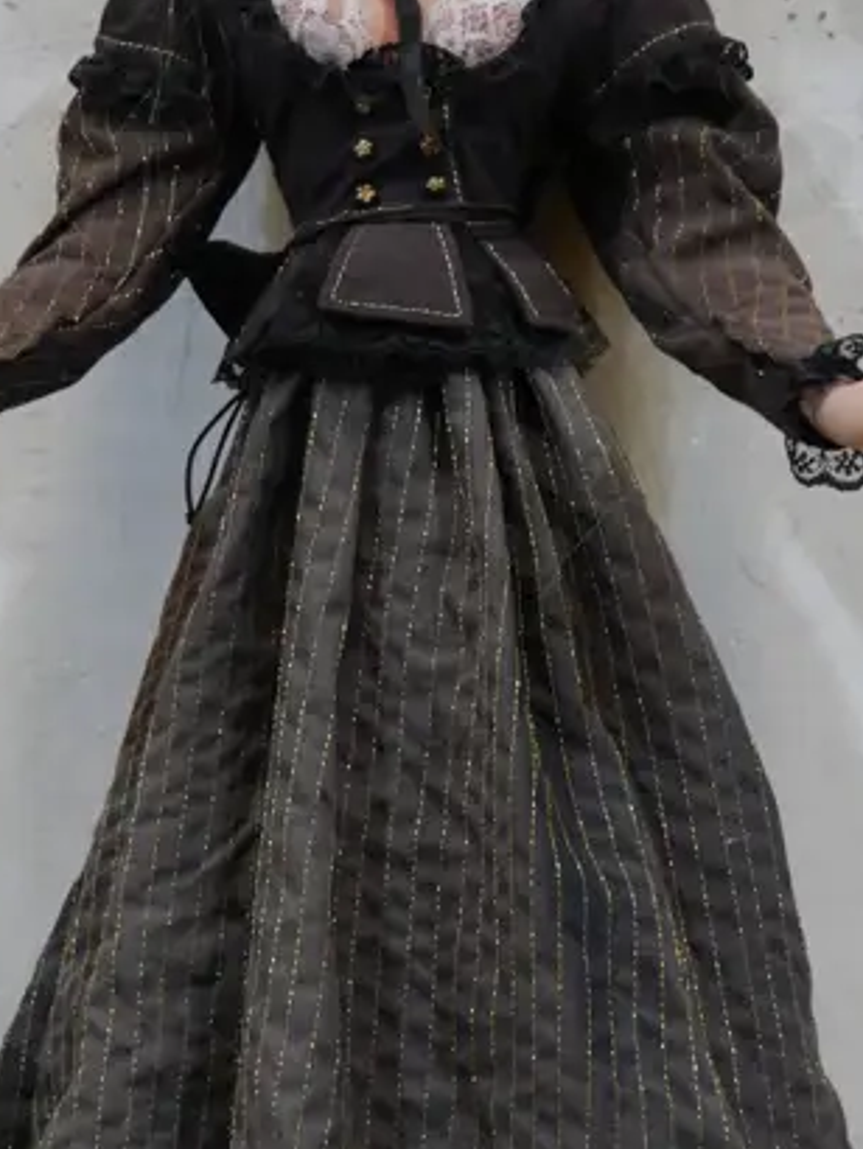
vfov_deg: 27.7
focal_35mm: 70
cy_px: 715
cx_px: 363
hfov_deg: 21.0
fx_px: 2324
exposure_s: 1/60
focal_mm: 14
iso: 500
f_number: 3.5
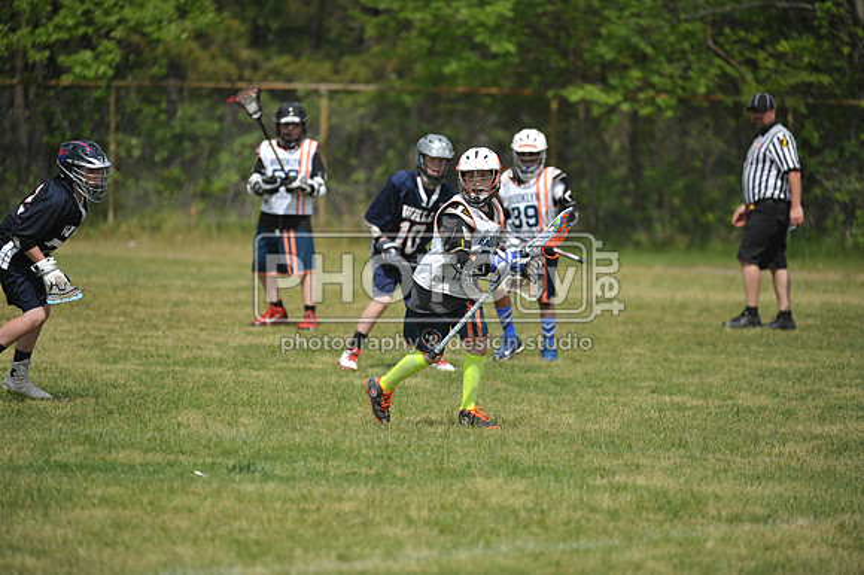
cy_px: 288
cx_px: 432
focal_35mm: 280
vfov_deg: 4.9
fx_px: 6716
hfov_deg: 7.4
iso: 640
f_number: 4
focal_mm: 280
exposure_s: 1/5000
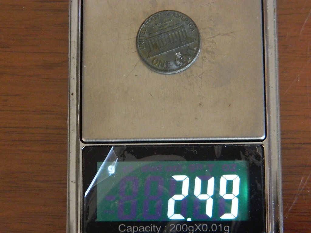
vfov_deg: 14.4
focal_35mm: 103
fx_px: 925
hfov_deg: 19.1
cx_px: 156
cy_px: 116
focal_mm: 18.6
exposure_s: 1/8
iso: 640
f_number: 4.5
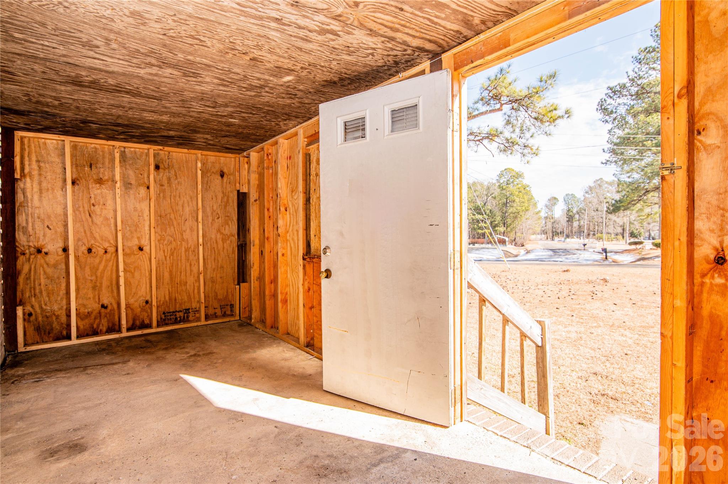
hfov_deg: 87.0
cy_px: 242
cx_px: 364
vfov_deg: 64.5
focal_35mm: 19
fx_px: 384
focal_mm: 19
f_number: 5.6
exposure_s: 1/125
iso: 125
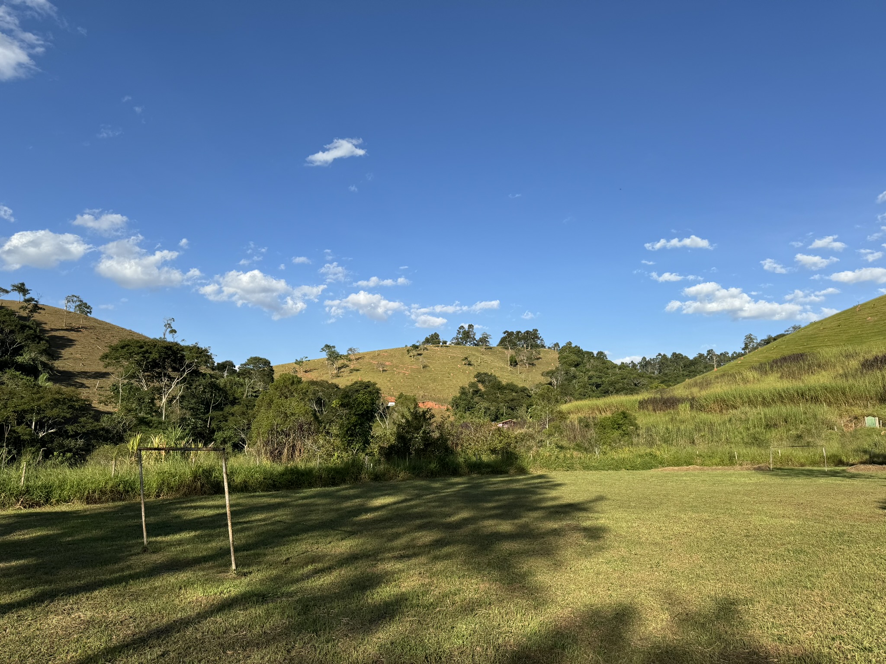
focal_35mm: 24
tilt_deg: +11.2
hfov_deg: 71.6
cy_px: 332
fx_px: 614
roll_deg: -1.0
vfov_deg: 56.8
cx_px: 443
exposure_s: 1/4310
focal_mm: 6.76
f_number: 1.78
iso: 80
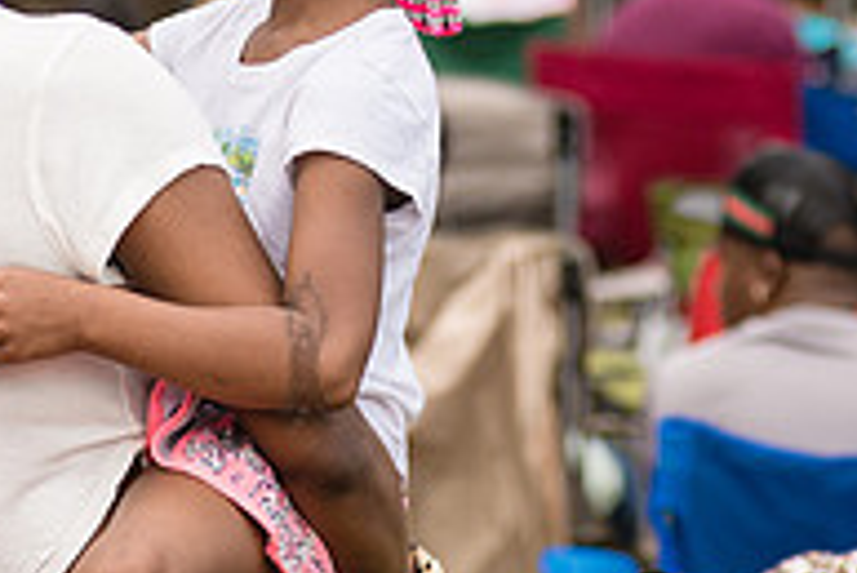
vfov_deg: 5.0
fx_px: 6599
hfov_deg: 7.4
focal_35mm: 277
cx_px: 302
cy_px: -82
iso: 400
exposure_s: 1/500
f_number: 4
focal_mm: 92
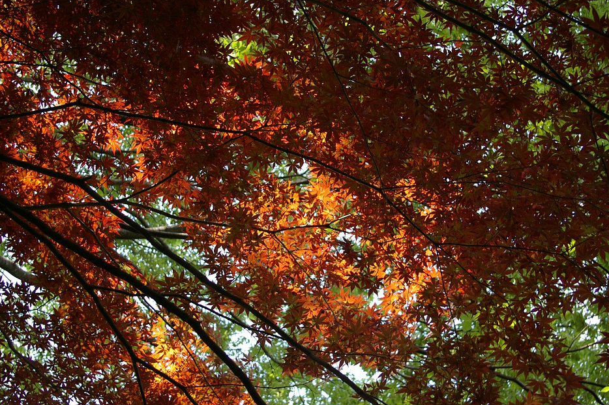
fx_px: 973
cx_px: 318
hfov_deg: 34.8
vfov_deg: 23.5
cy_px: 217
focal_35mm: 58
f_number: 5
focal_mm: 35
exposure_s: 1/80
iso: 200
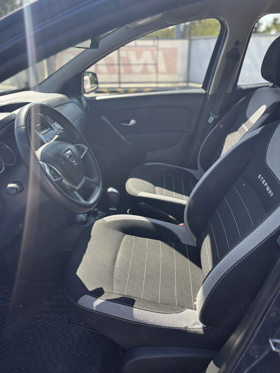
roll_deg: -0.8
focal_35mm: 27
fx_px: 291
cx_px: 136
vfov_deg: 65.3
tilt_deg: -24.8
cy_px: 180
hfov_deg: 51.3
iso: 50
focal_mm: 5.96
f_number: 1.6
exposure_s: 1/559
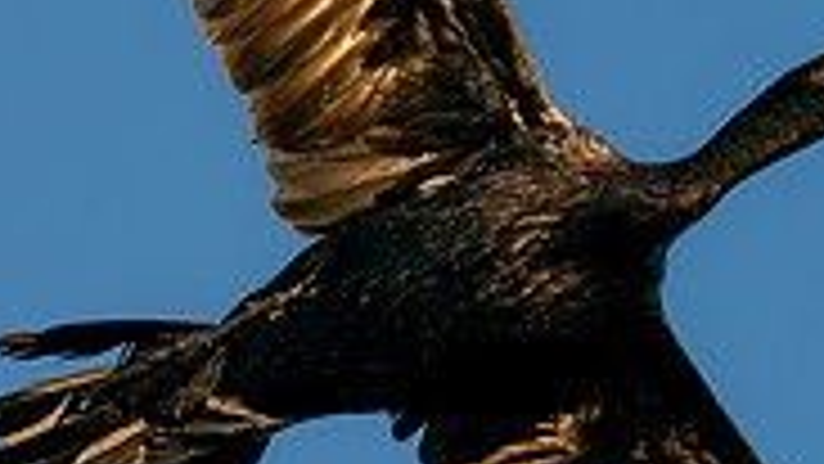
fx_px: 20476
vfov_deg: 1.3
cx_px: -196
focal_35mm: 937
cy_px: 347
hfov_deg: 2.3
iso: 1250
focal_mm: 243
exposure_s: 1/2500
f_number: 6.3
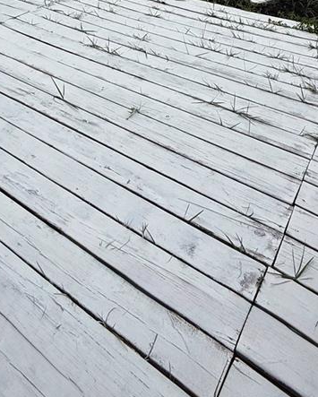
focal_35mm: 37
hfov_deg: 40.2
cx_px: 151
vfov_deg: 36.1
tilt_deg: -7.7
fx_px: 435
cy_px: -96
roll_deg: -1.0
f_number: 2.2
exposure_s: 1/2976
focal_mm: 2.22
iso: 50
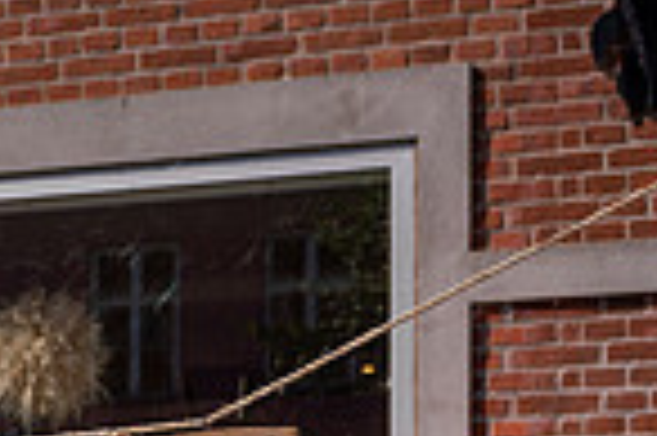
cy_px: 780
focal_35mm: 135
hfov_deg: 14.8
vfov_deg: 9.6
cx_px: -104
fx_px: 2461
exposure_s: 1/2500
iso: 125
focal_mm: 34
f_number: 3.5
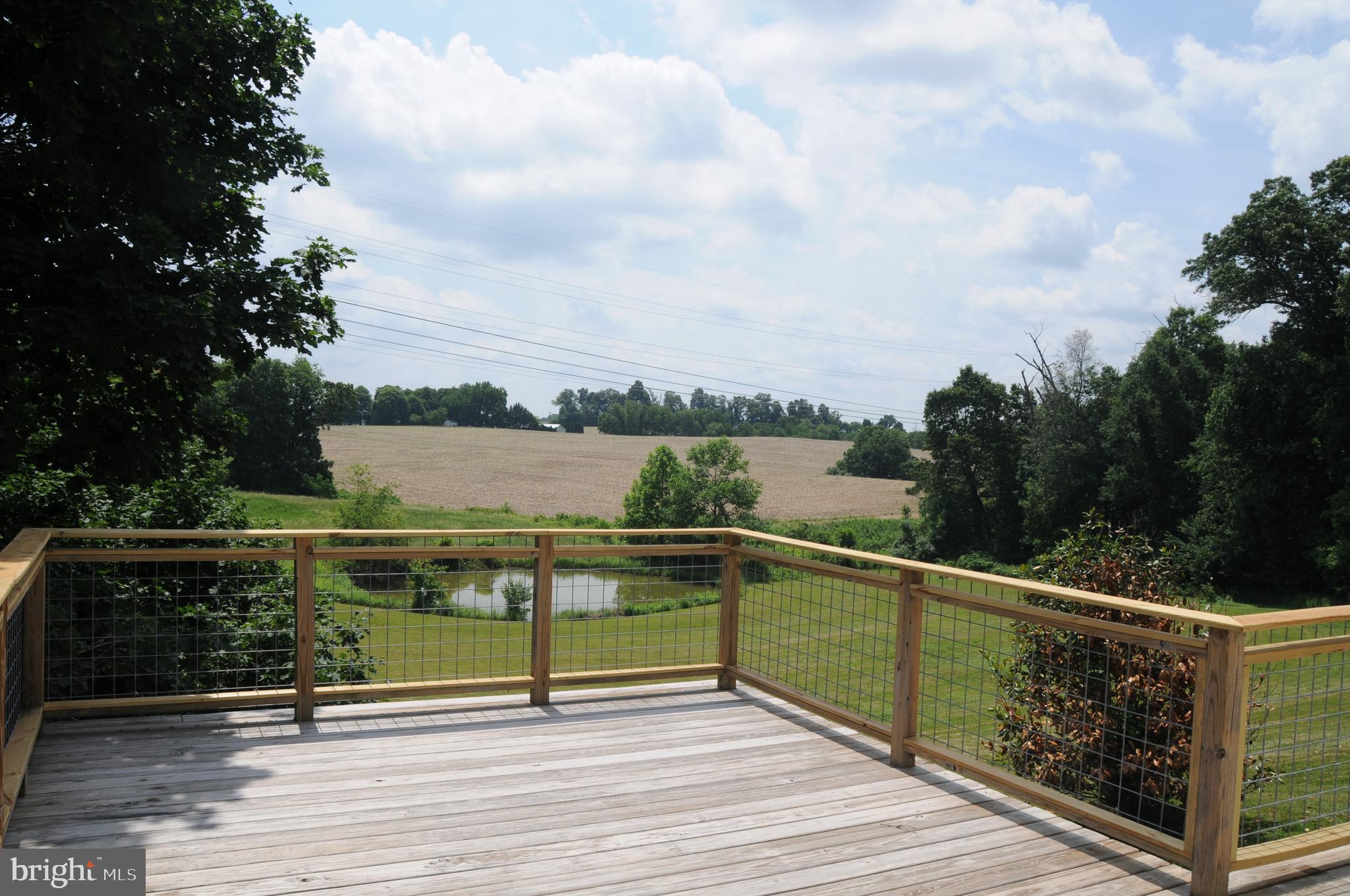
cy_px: 448
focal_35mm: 27
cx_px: 675
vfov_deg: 47.8
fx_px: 1011
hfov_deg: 67.4
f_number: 10
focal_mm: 18
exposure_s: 1/400
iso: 200
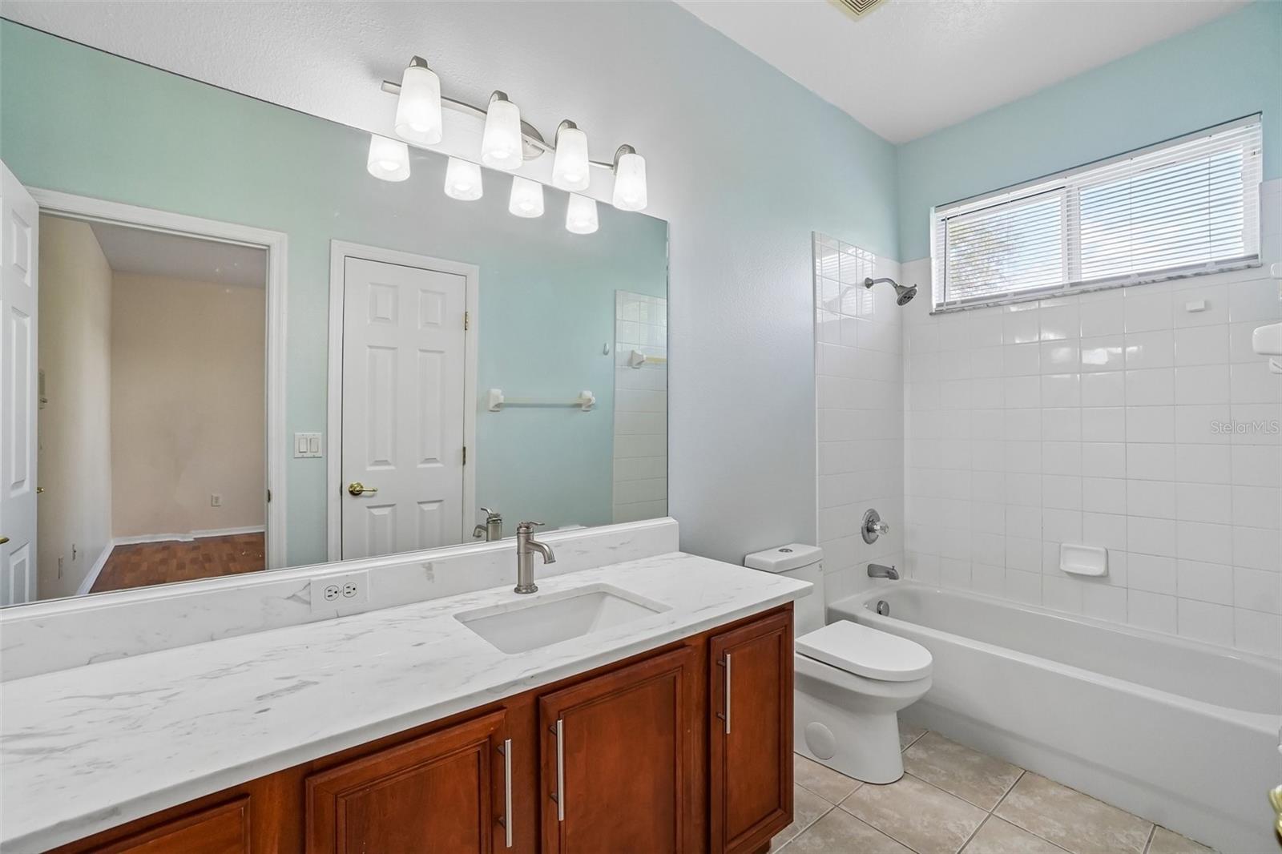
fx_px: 534
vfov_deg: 77.3
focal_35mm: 15
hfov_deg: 100.4
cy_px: 427
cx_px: 641
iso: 250
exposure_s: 1/30
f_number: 8
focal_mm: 10
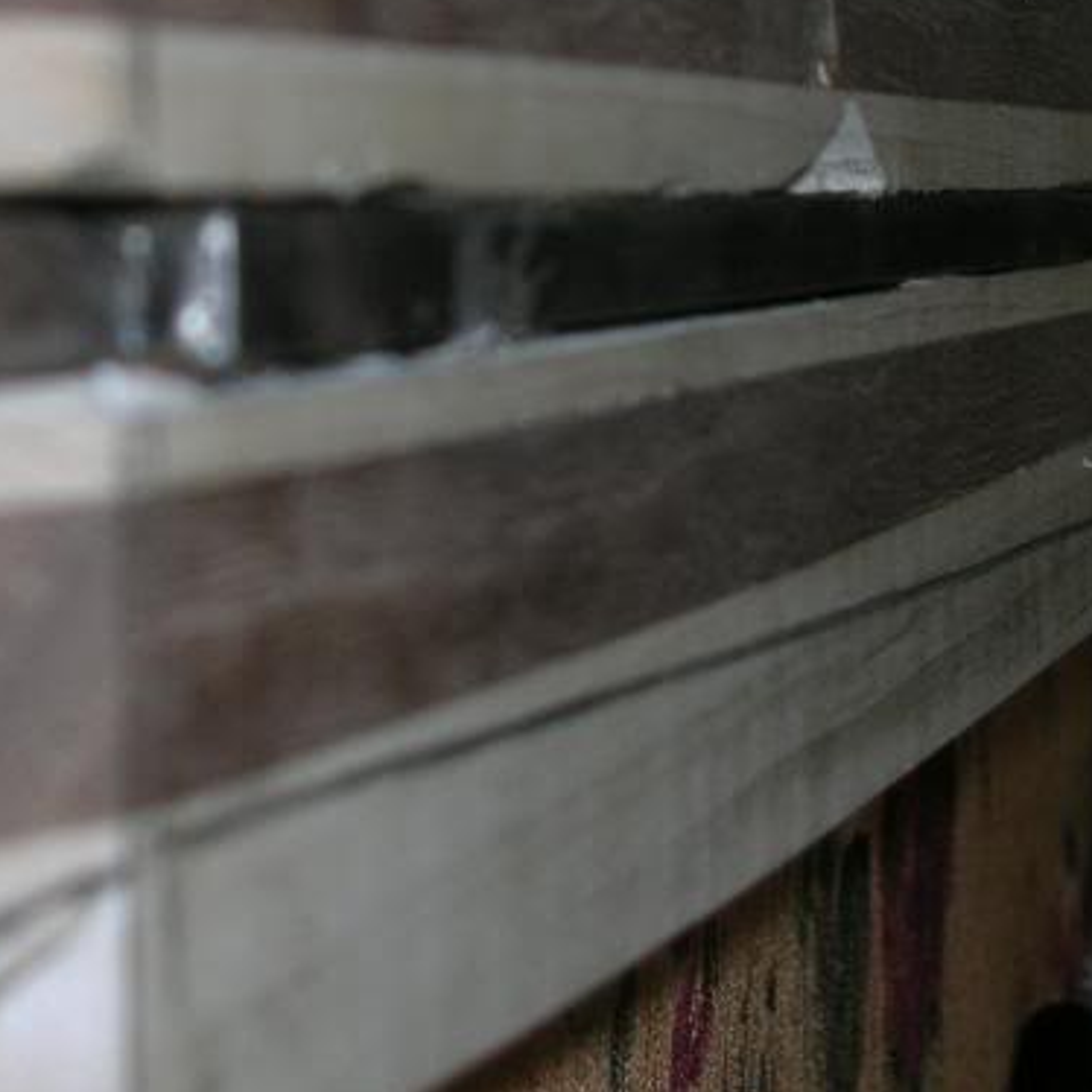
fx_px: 4319
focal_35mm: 121
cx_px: 406
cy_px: 283
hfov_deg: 14.4
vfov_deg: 14.4
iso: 50
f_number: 3.3
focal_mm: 8.4
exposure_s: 1/60.1
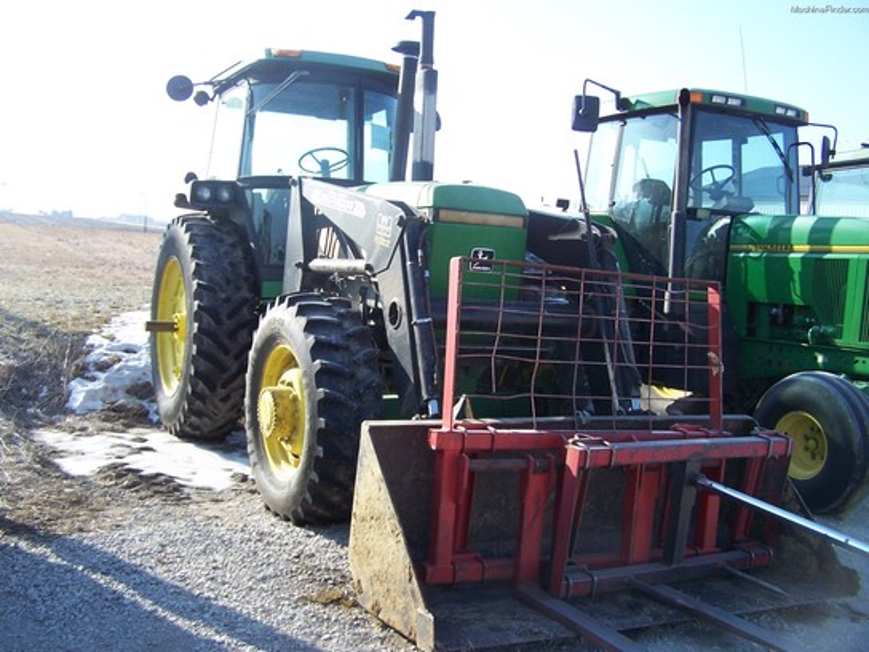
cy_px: 326
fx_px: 954
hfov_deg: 49.0
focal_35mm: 38
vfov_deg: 37.7
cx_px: 434
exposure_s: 1/500
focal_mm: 6.3
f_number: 2.8
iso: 80
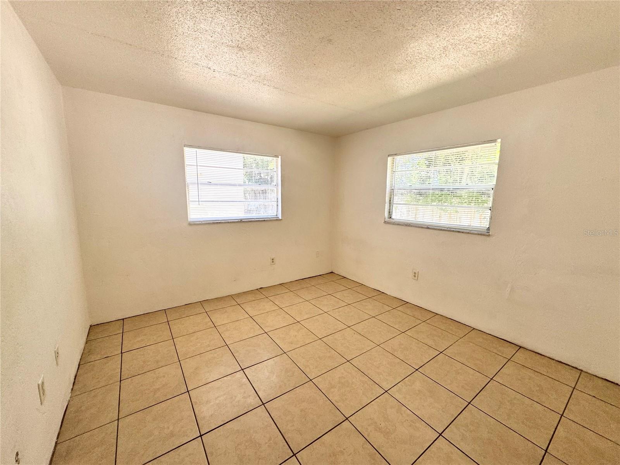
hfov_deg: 102.1
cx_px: 310
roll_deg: -1.8
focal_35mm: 14
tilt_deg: -5.2
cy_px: 232
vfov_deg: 85.7
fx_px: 251
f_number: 2.2
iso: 100
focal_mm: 2.22
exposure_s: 1/99
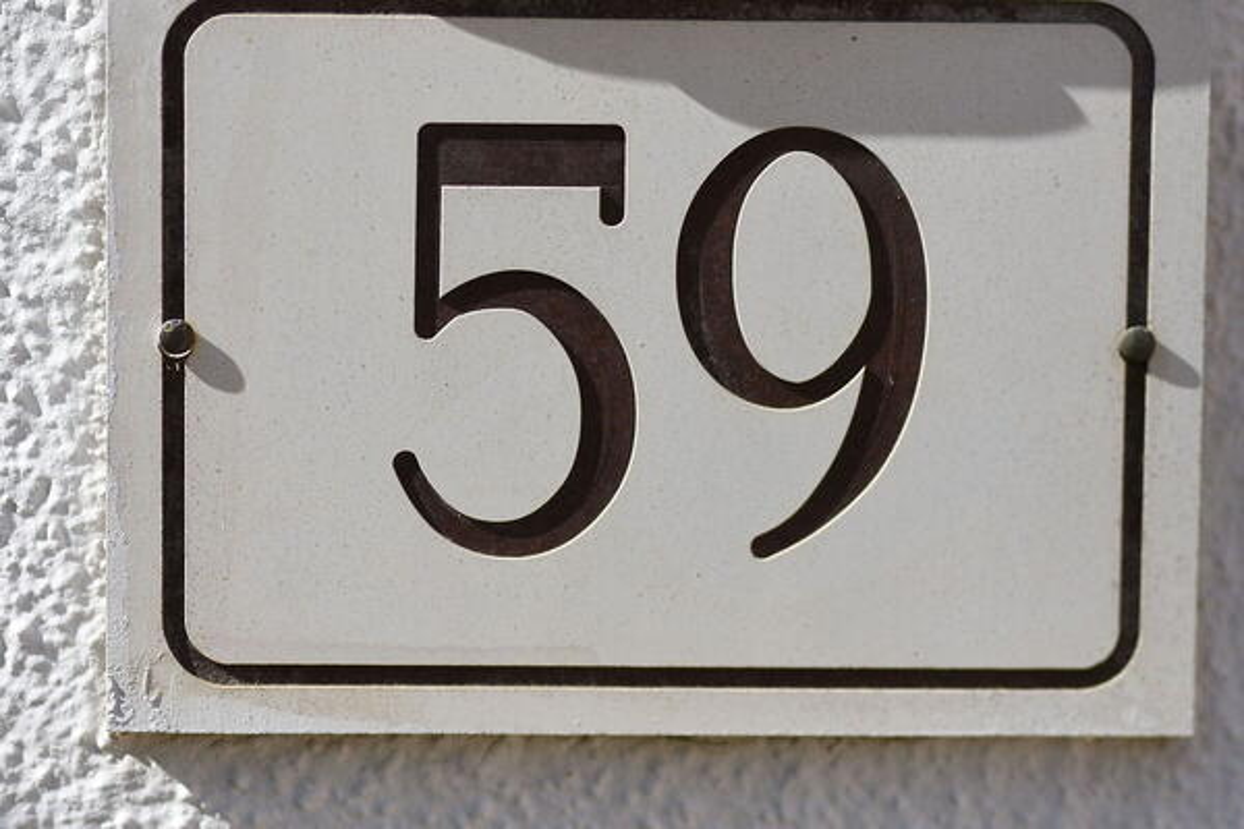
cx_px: 622
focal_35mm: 128
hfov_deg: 16.1
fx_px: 4405
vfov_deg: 10.8
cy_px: 414
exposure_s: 1/8000
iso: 125
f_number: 1.7
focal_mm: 85
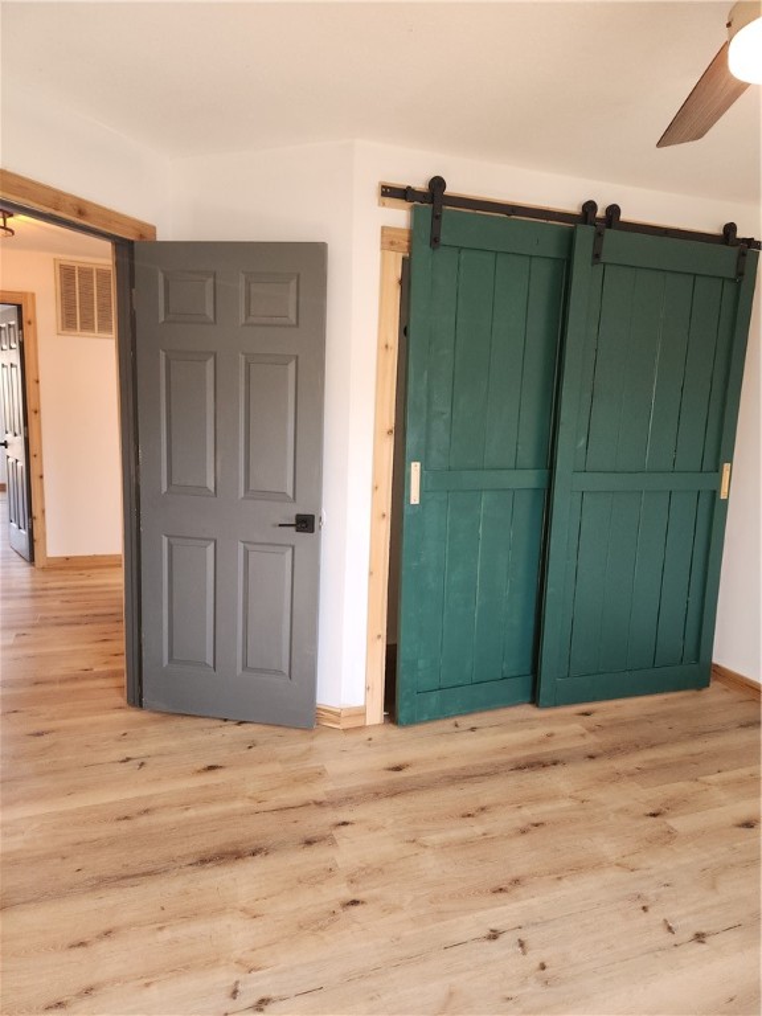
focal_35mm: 23
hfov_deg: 58.9
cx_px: 381
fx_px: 675
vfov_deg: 73.9
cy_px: 508
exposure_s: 1/40
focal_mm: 5.4
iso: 100
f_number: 1.8
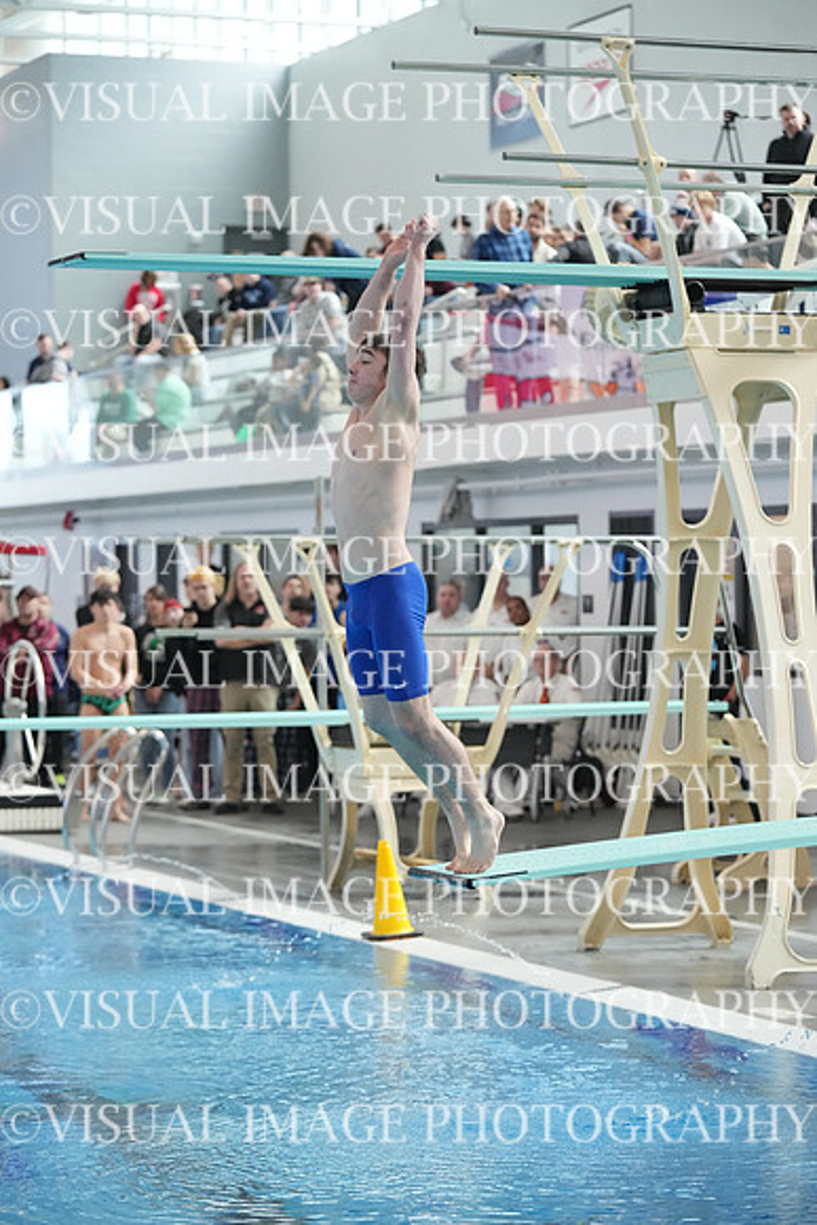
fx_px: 3640
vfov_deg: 19.1
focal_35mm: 107
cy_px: 612
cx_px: 408
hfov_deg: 12.8
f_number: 4
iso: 4000
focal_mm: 107
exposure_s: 1/1600
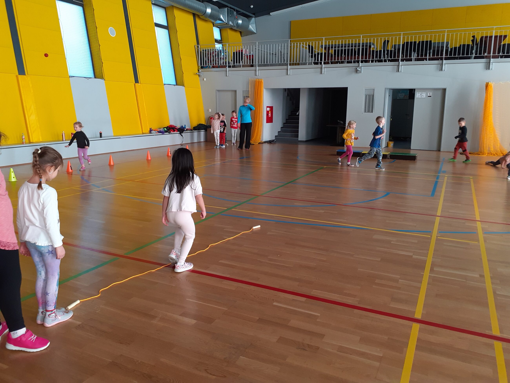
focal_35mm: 27
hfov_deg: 65.3
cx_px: 255
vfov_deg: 51.4
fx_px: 398
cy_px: 192
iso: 64
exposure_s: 1/100
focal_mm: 3.6
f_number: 1.9
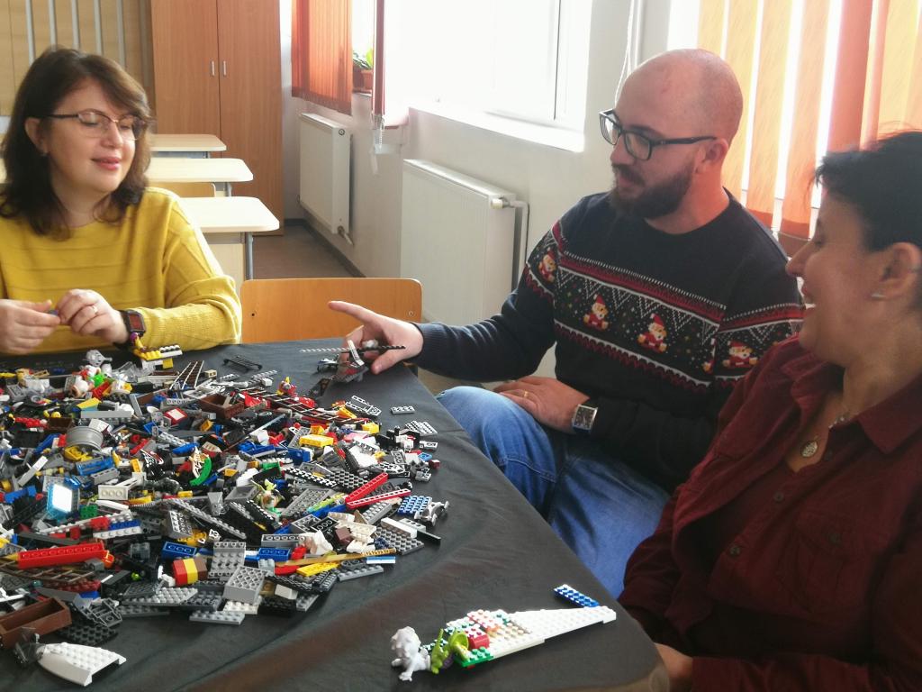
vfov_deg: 35.1
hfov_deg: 45.8
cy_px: 346
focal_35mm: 41
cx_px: 461
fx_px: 1092
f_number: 2.2
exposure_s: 1/33.3
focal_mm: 3.95
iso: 320
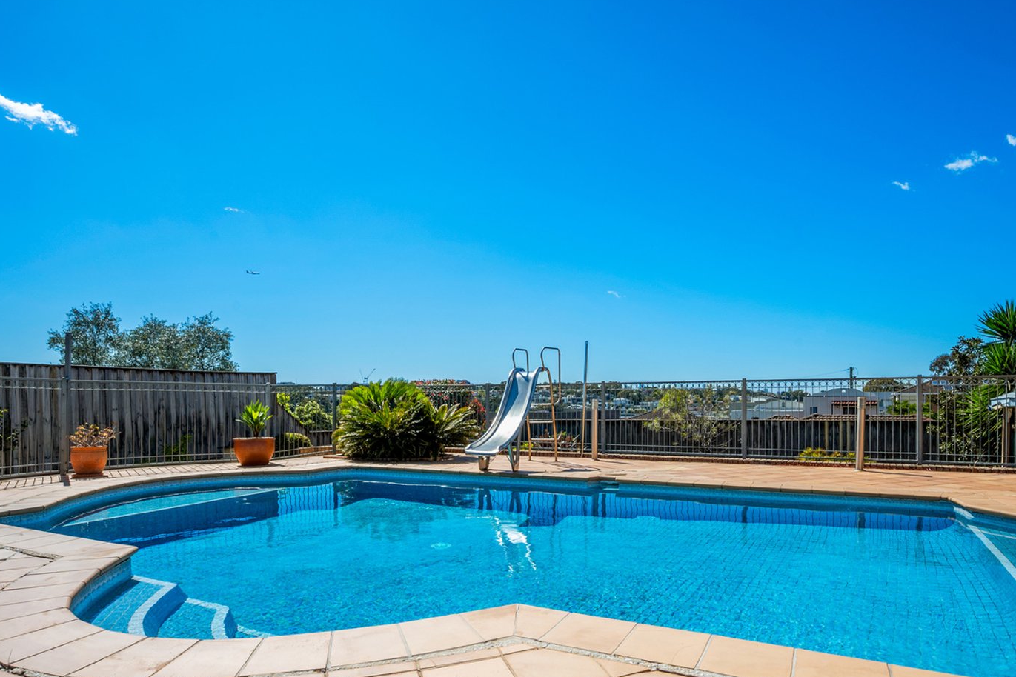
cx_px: 549
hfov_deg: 81.0
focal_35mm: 21
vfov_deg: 59.0
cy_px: 404
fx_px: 593
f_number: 11
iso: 100
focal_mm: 15
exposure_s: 1/200
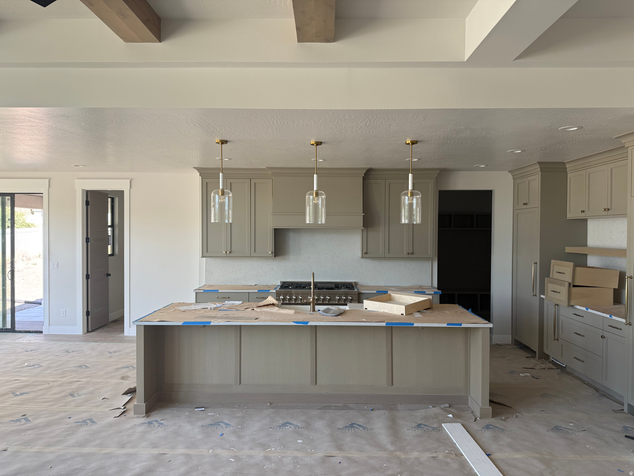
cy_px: 238
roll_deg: -0.9
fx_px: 440
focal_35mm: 24
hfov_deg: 71.6
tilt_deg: -0.4
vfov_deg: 56.8
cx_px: 317
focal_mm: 6.76
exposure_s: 1/121
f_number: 1.78
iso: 80
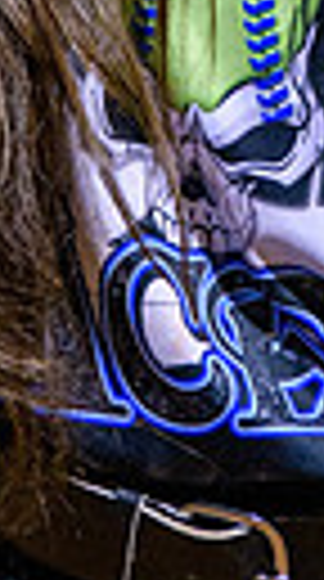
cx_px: 220
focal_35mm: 549
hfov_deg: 2.2
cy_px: -391
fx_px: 8435
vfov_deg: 3.9
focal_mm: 150
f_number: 5
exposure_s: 1/250
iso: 4000
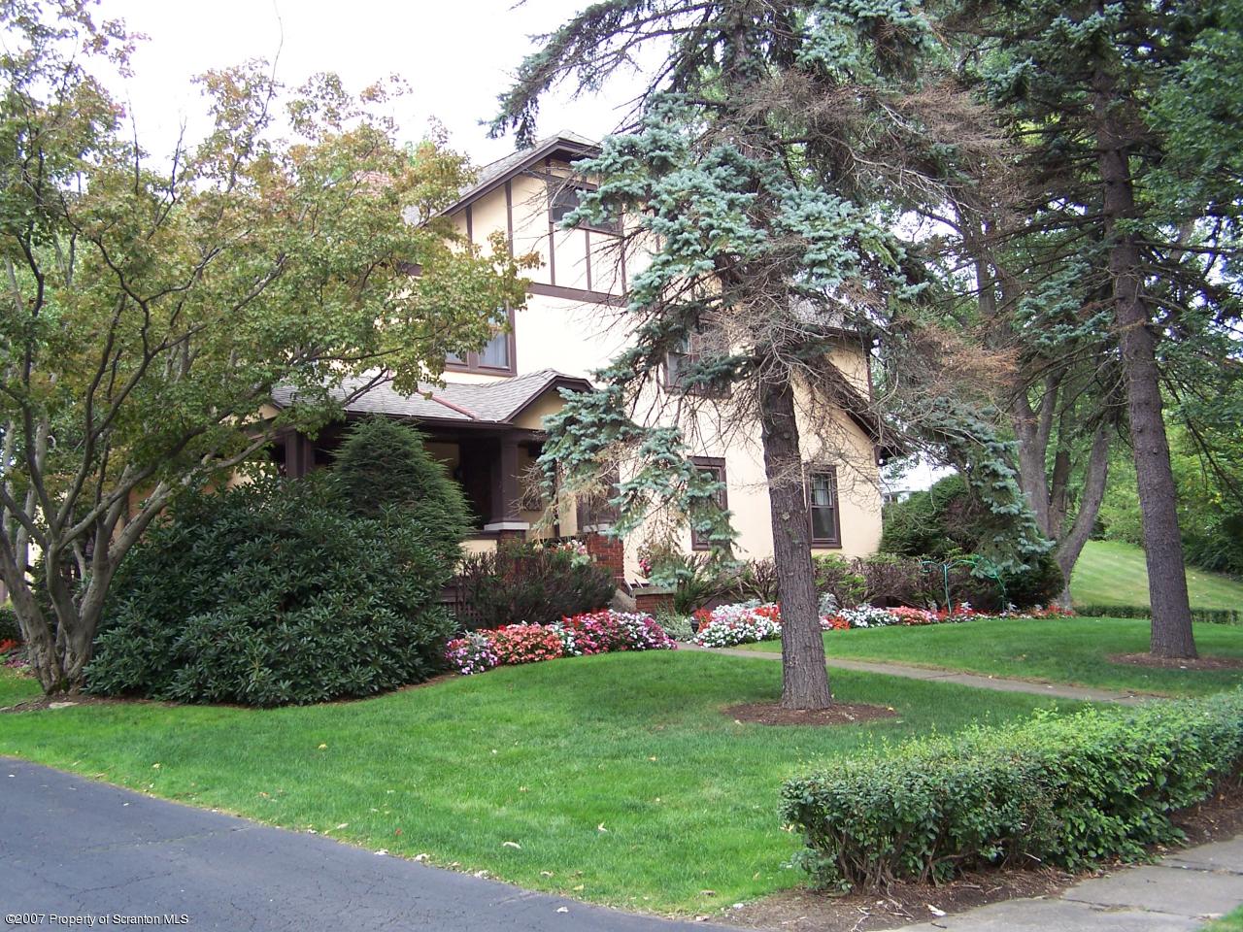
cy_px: 466
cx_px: 622
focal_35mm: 38
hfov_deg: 49.0
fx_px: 1365
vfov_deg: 37.7
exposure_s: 1/125
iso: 80
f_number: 2.8
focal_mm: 6.3
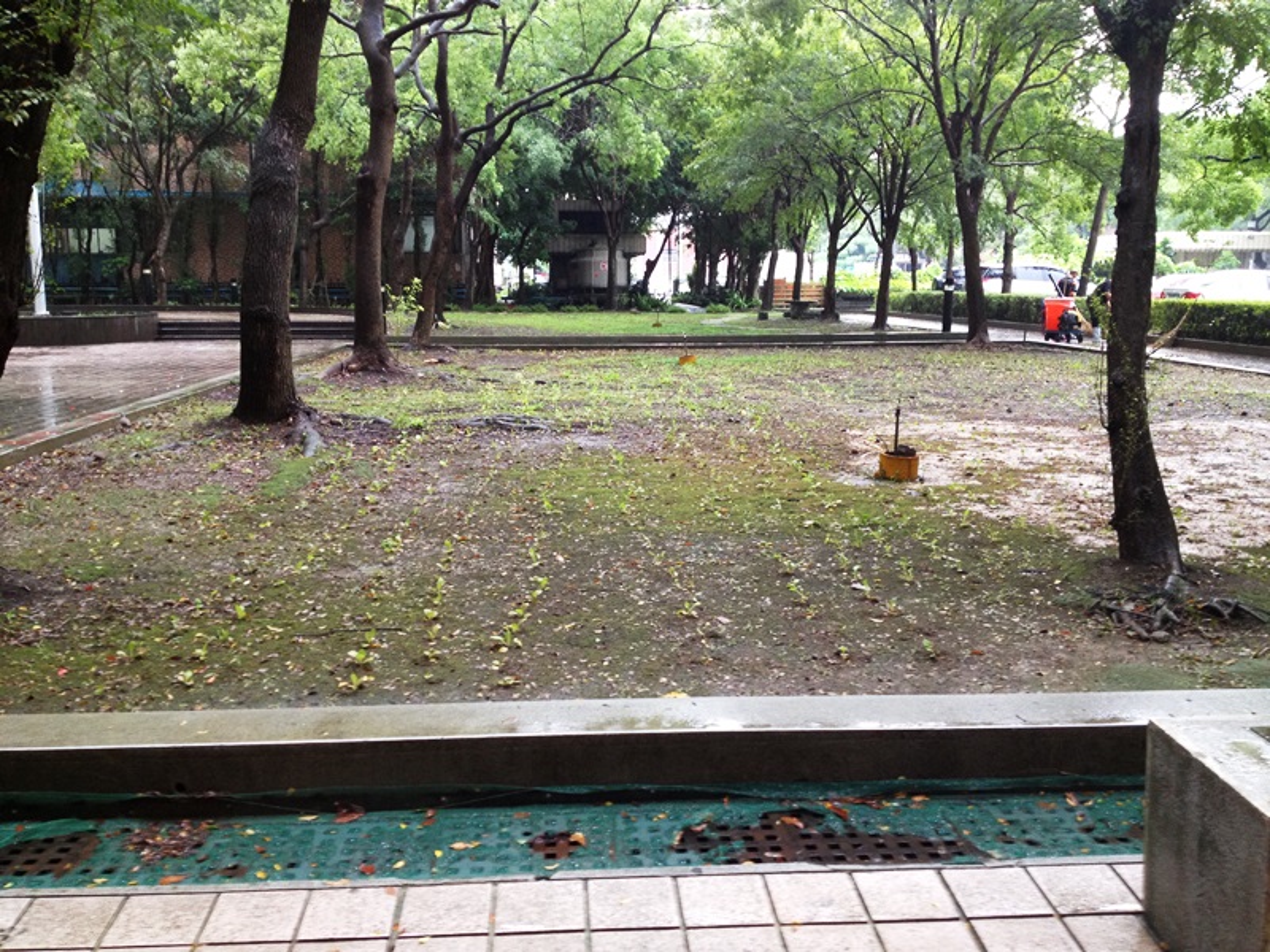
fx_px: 1284
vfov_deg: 40.7
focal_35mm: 35
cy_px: 476
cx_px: 635
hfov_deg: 52.6
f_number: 2.4
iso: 100
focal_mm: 4.28
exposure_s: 1/20
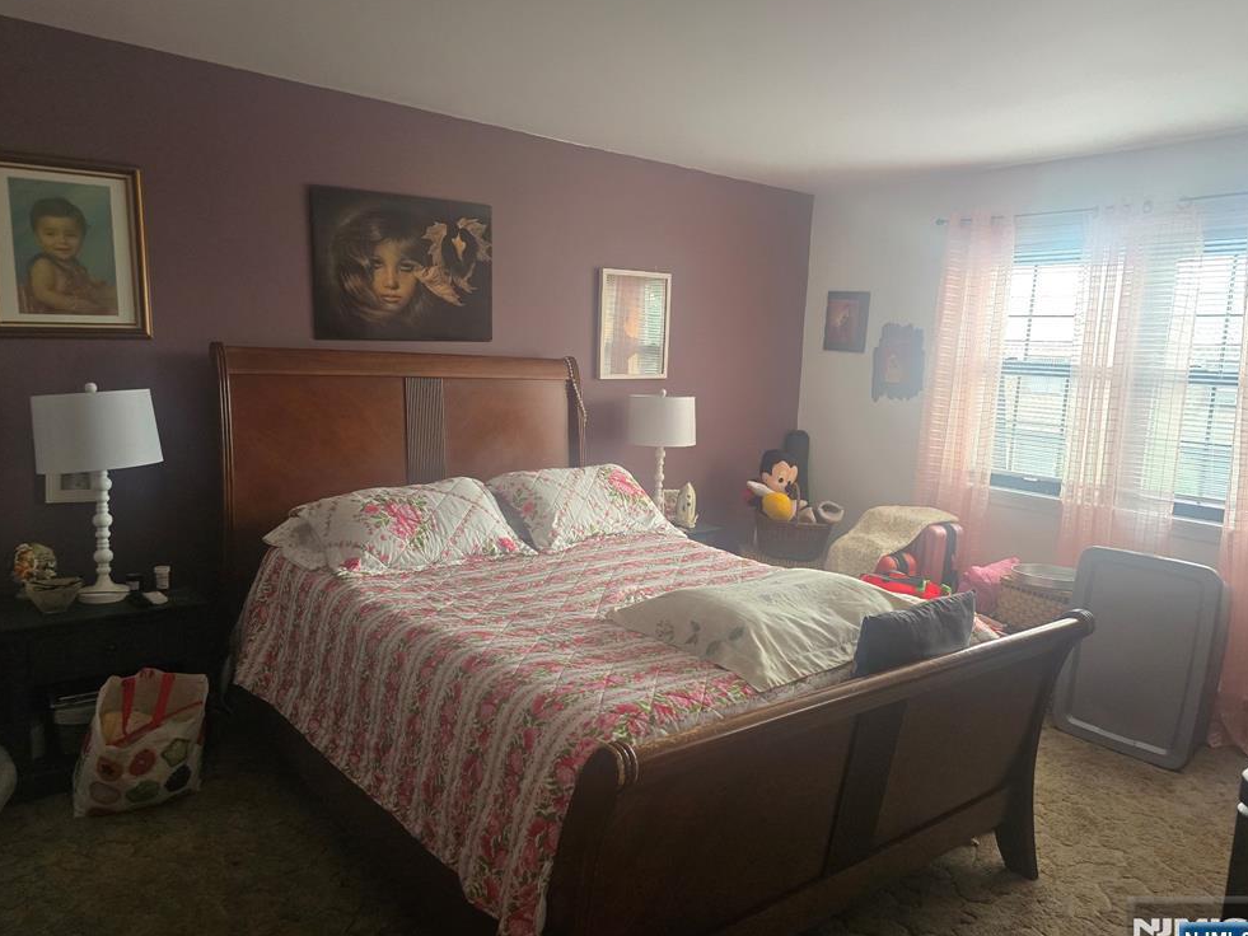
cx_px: 604
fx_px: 865
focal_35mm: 24
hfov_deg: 71.6
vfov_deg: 56.8
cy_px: 469
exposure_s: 1/120
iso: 500
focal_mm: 6.3
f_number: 1.7
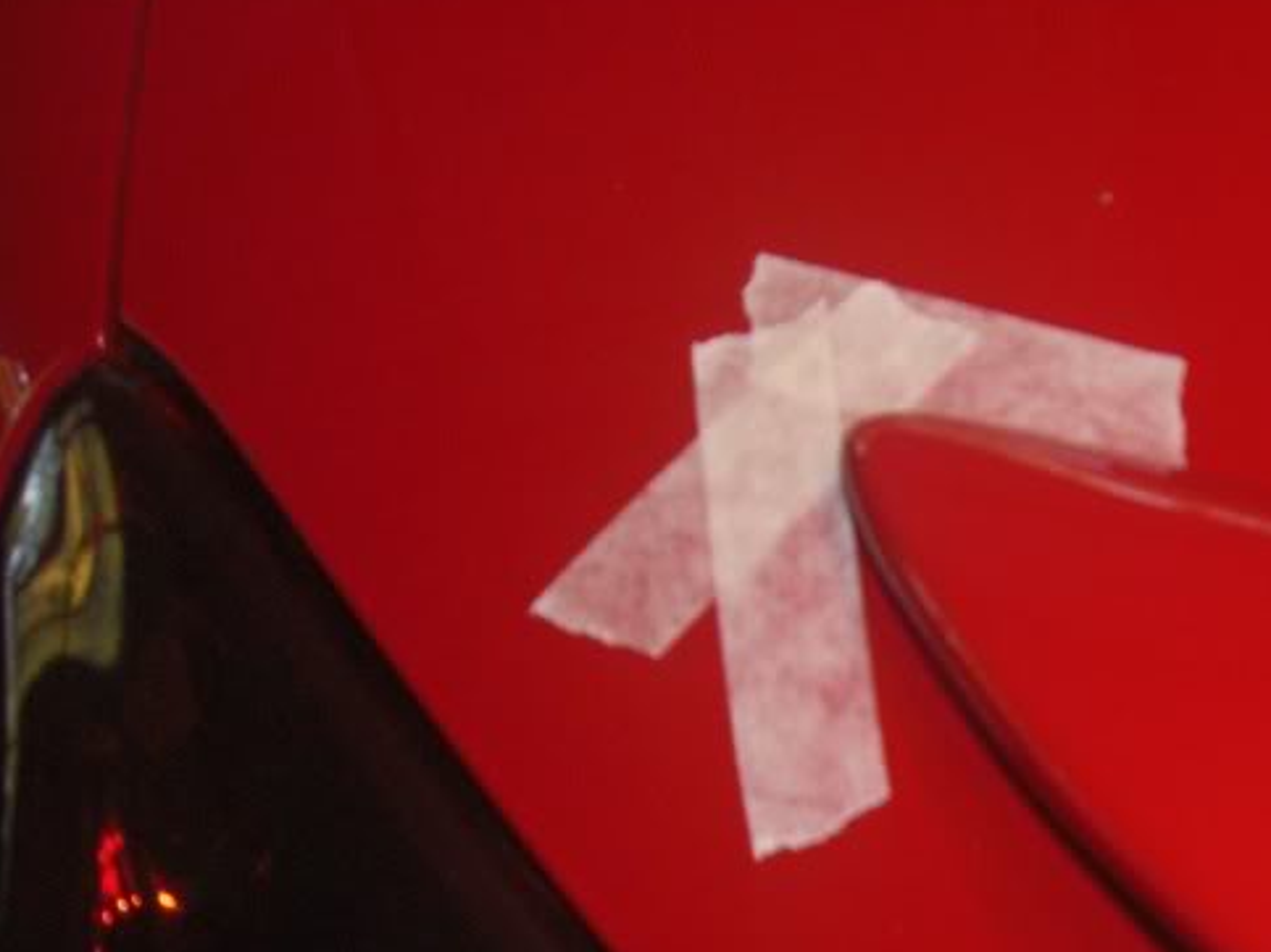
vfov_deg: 18.9
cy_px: 805
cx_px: 1243
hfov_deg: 24.3
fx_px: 2827
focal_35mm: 77
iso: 200
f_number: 2.7
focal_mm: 6.2
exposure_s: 1/30
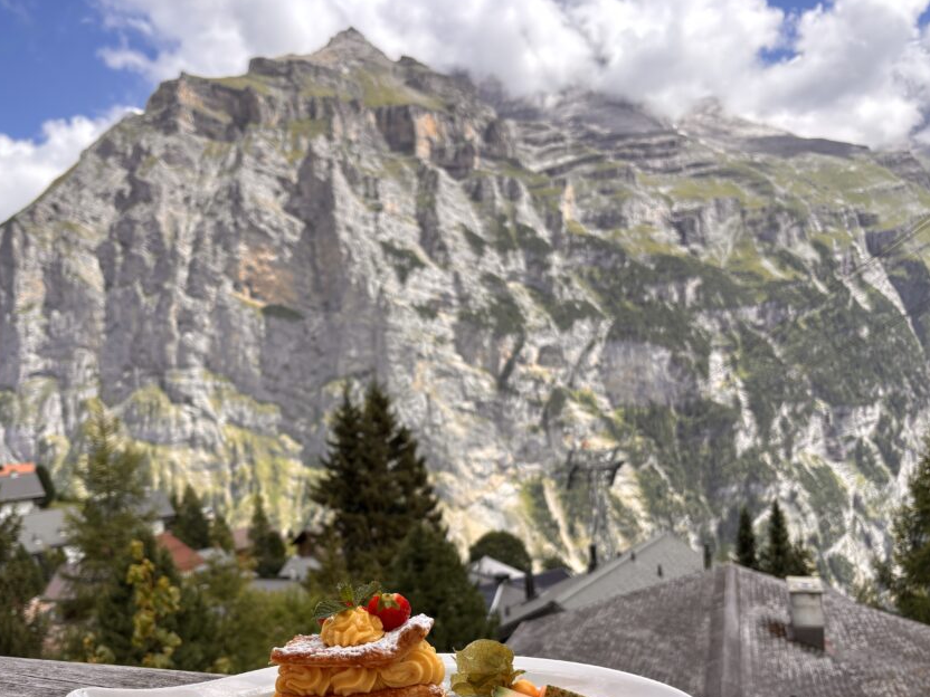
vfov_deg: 43.9
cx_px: 418
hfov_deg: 56.7
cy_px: 418
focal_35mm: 32
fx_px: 860
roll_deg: +3.8
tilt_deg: -3.2
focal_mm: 5.96
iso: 50
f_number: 1.6
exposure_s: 1/1016
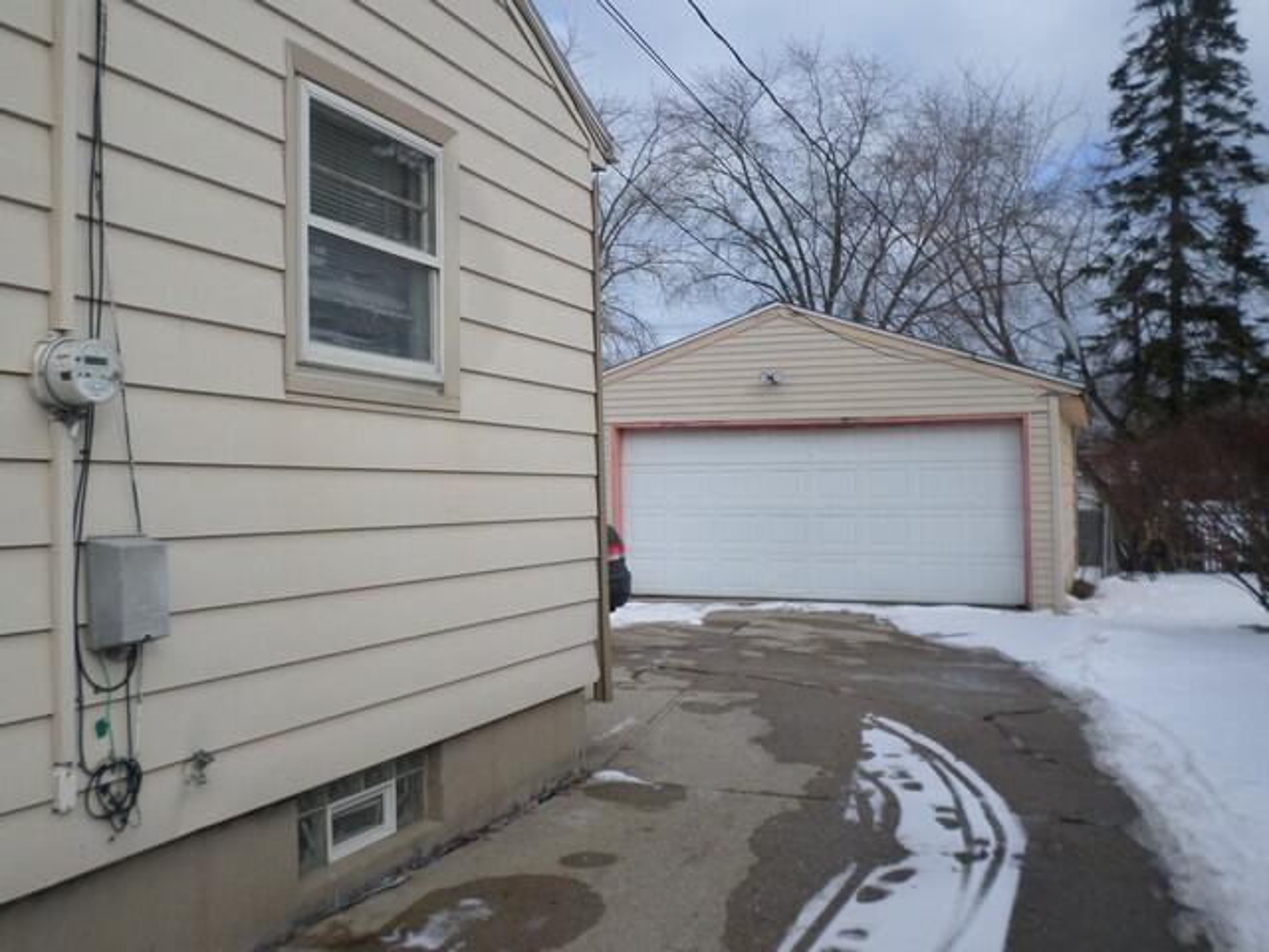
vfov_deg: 46.8
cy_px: 476
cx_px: 634
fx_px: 1100
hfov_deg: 60.0
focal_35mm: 30
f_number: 2.7
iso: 80
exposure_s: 1/1000
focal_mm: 5.5
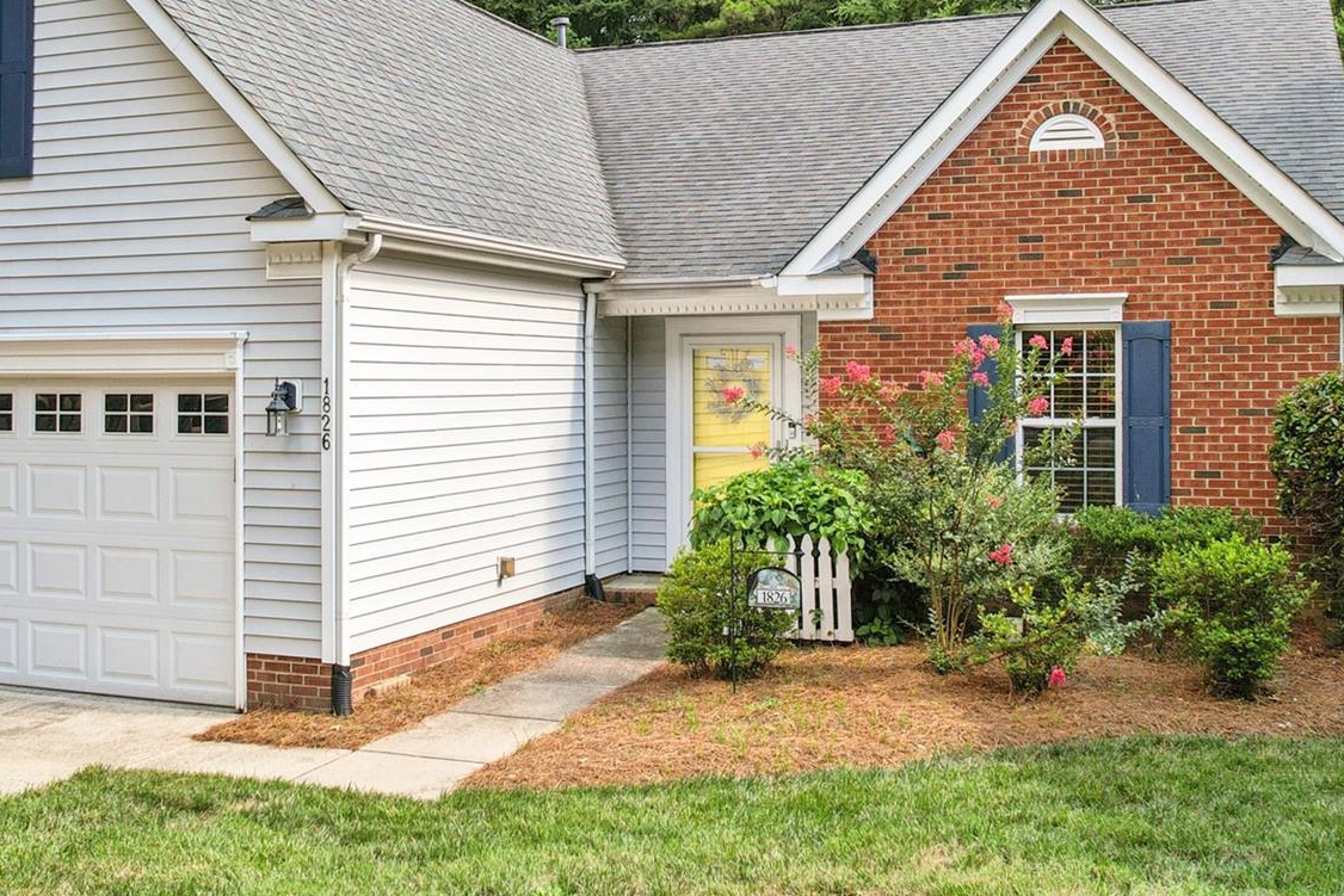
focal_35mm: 40
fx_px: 1493
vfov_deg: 32.7
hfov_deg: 48.3
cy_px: 220
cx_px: 588
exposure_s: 1/80
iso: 100
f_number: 2.8
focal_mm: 8.4
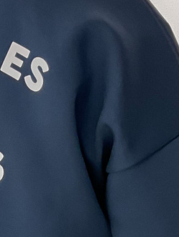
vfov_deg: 12.6
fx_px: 963
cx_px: -12
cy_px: 453
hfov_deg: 10.5
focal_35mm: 140
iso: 64
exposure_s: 1/100
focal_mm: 3
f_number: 1.8
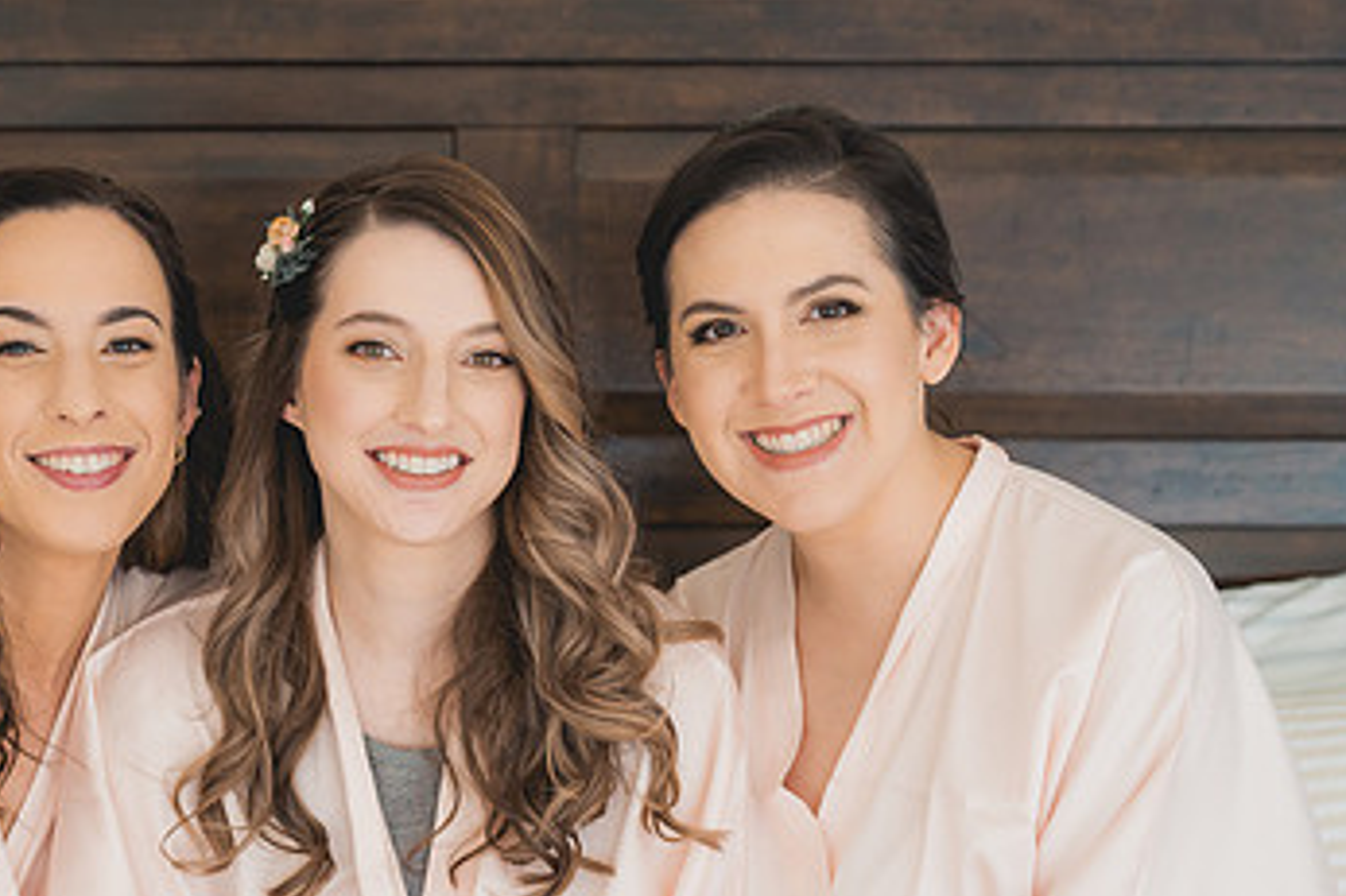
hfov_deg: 24.1
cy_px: 623
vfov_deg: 16.2
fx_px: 3139
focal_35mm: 84
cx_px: 415
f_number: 2.5
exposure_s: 1/160
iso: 400
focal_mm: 50
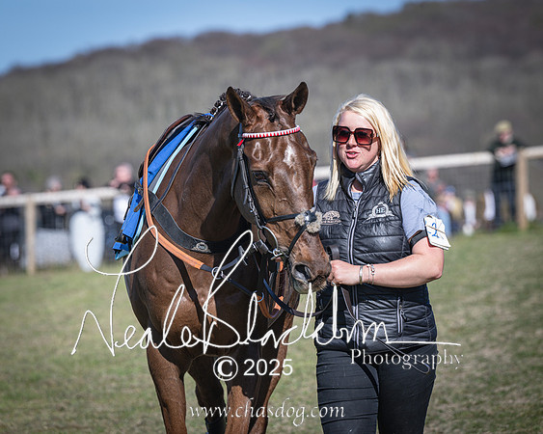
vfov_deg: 7.2
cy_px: 158
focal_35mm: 215
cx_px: 268
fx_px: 3450
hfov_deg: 9.0
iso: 200
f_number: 4
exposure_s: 1/1600
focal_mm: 150
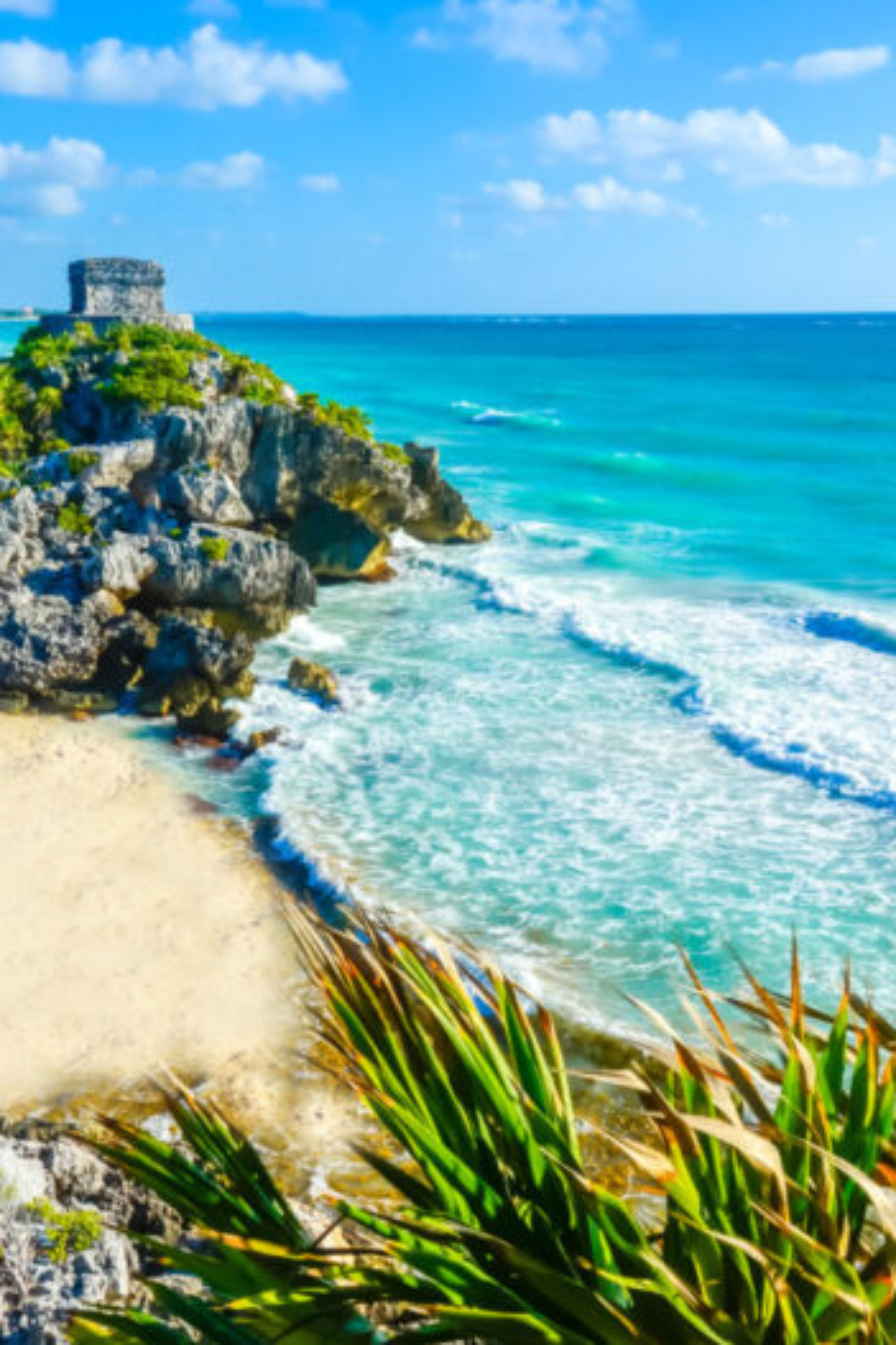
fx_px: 1532
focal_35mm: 41
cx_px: 278
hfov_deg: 32.3
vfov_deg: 47.4
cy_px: 667
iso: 100
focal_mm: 18
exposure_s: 1/200
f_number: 10
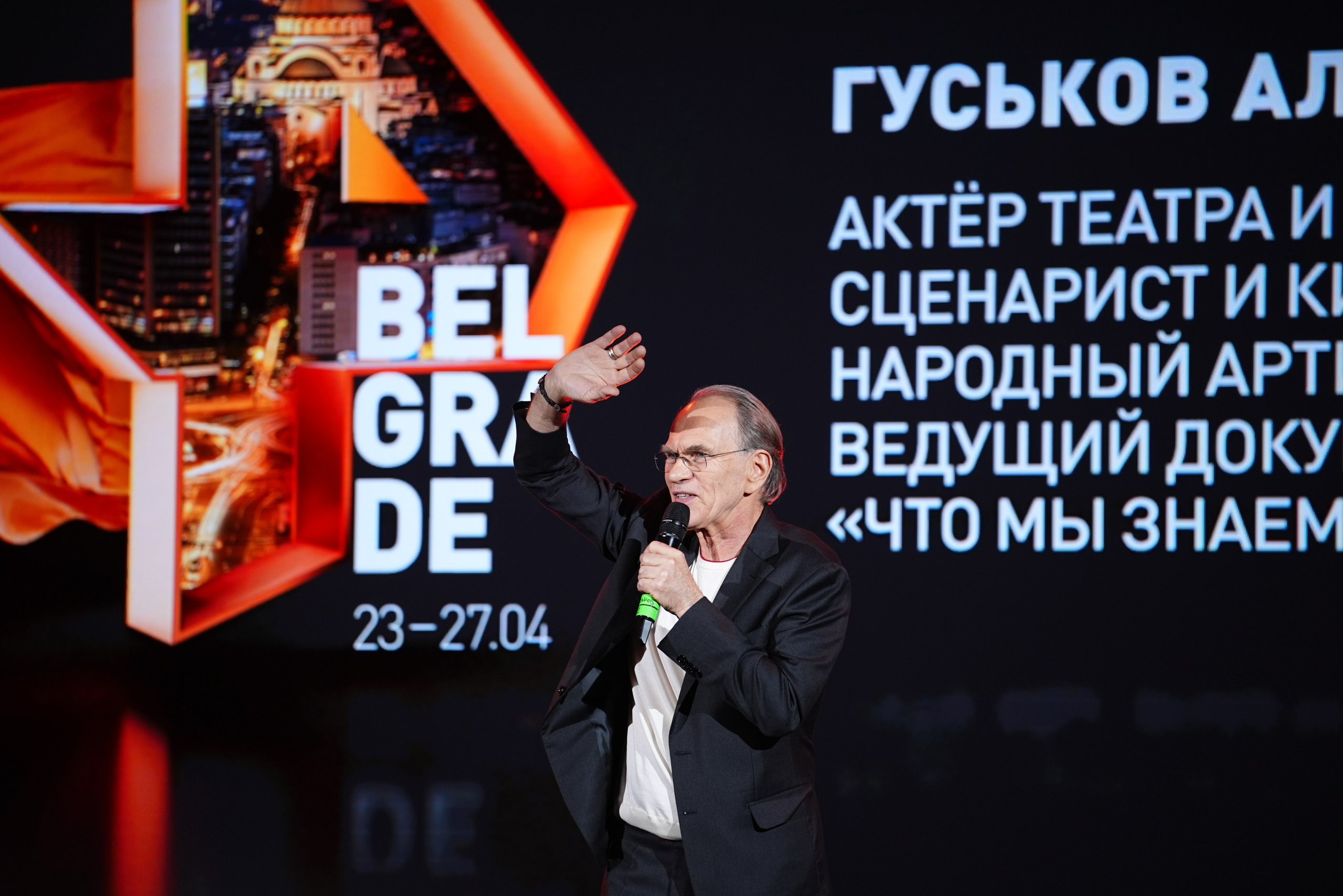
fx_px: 6789
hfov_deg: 11.3
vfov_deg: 7.5
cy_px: 448
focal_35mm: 182
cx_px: 672
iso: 640
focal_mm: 182
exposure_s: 1/320
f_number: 2.8
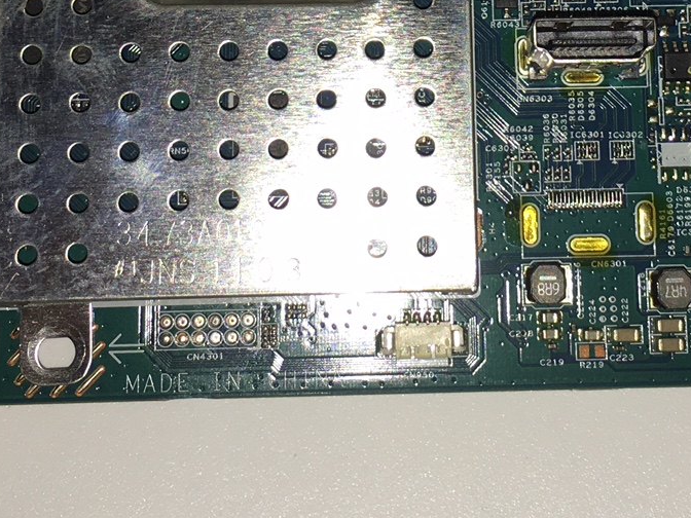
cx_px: 456
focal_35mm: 87
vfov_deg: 16.3
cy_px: -102
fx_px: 1737
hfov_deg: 22.4
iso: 25
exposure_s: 1/142
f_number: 2.2
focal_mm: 4.15
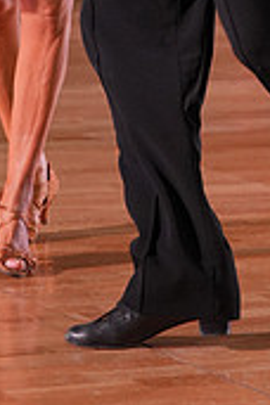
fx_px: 2666
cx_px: 162
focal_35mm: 237
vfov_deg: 8.5
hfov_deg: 5.8
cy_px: -175
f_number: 4
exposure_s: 1/400
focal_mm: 70
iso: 1600
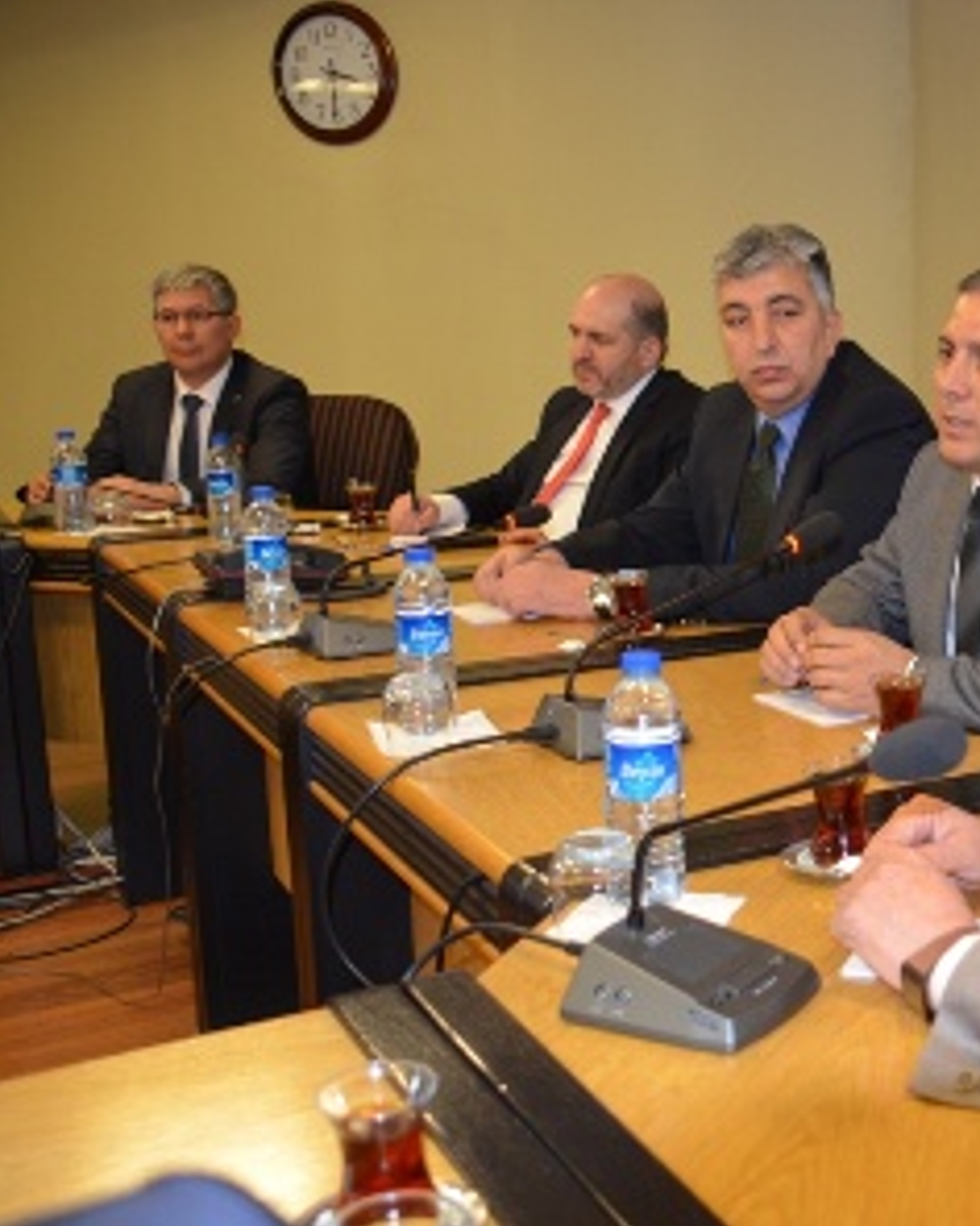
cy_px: 613
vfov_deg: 39.5
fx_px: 1704
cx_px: 926
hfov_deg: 30.3
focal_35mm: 47
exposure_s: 1/60
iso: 1250
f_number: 3.8
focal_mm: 22
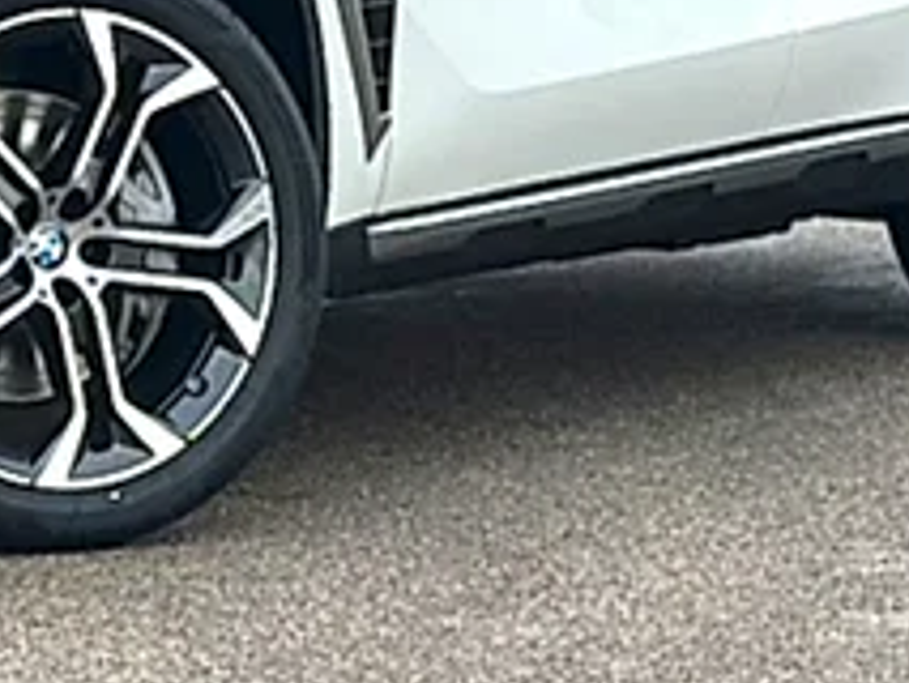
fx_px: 5360
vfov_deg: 7.2
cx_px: -60
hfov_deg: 9.6
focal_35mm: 204
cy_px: -143
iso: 64
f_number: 1.78
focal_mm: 6.86
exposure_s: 1/2481
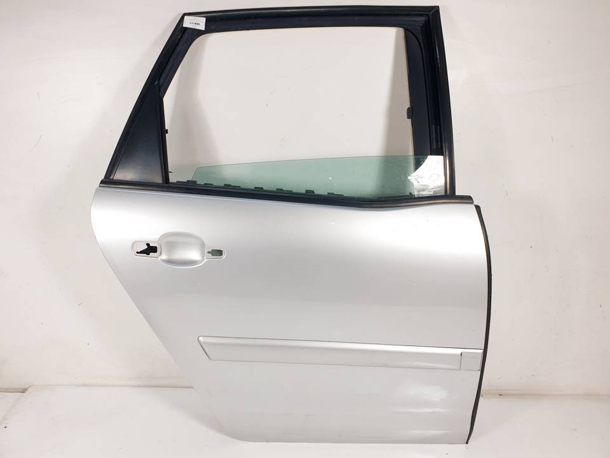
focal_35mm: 26
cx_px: 305
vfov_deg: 53.1
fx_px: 458
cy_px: 229
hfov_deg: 67.3
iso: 50
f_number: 2.4
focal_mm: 4.3
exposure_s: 1/100
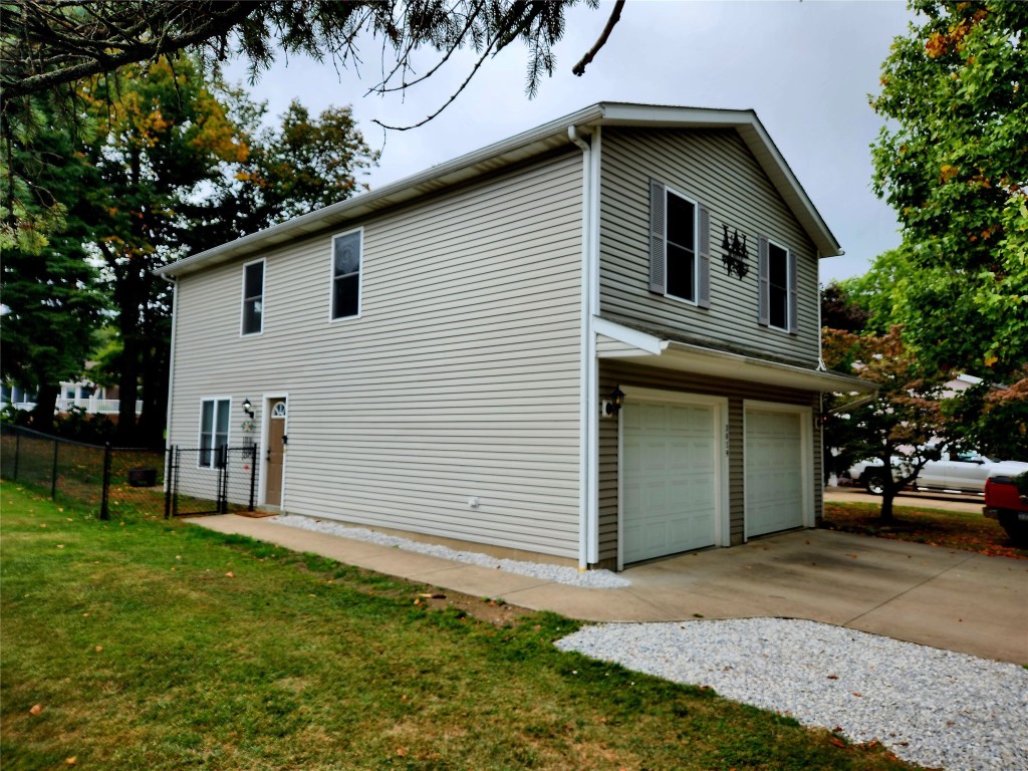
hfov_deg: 73.9
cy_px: 386
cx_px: 514
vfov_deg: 58.9
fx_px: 683
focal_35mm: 23
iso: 20
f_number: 1.8
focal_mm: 5.4
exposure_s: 1/1250
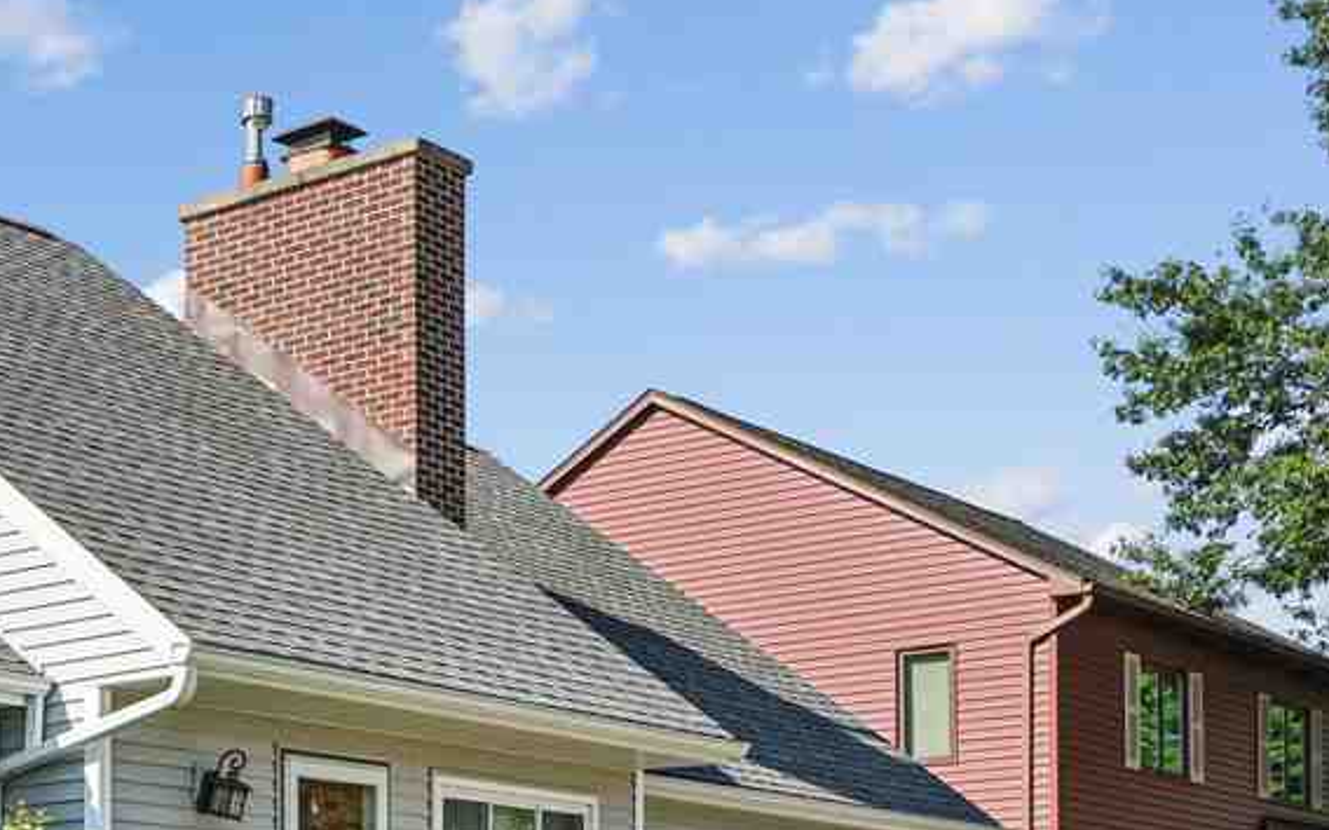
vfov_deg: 18.5
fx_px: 2498
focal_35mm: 69
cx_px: -84
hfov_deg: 27.6
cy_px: 791
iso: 400
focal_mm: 30
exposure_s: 1/640
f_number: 10
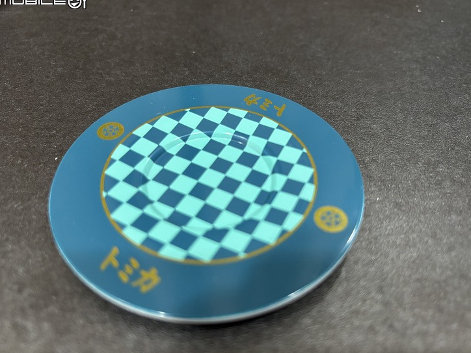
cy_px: 180
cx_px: 247
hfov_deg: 63.4
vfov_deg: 49.7
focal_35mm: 28
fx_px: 381
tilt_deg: -45.7
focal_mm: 5.96
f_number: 1.6
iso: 320
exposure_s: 1/60
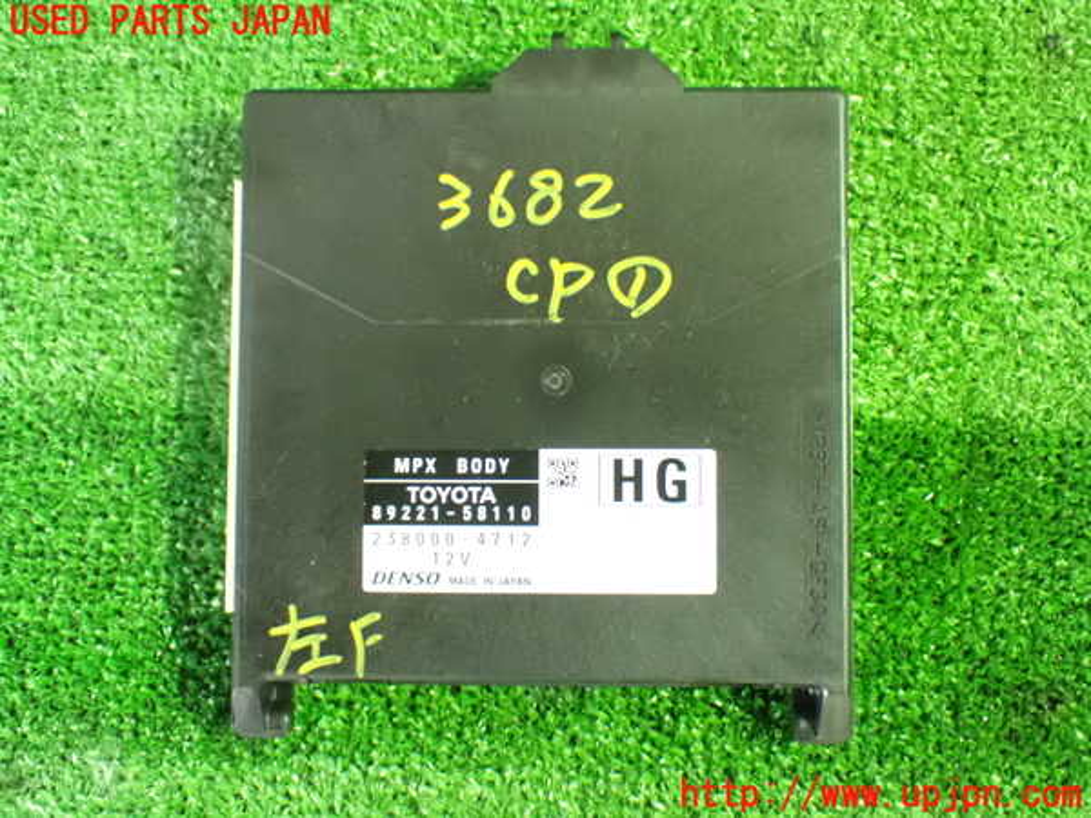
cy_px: 409
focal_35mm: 41
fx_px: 1292
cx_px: 546
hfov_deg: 45.8
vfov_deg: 35.1
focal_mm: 7.31
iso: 1600
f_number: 2.8
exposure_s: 1/25
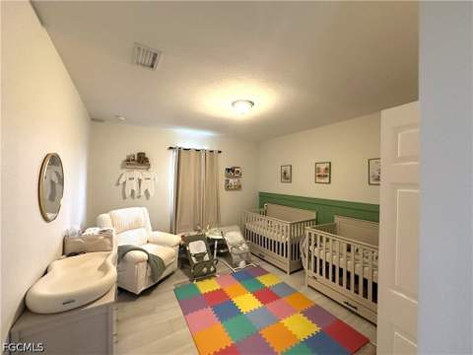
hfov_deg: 102.1
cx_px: 236
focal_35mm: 14
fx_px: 191
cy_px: 178
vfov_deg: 85.7
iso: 640
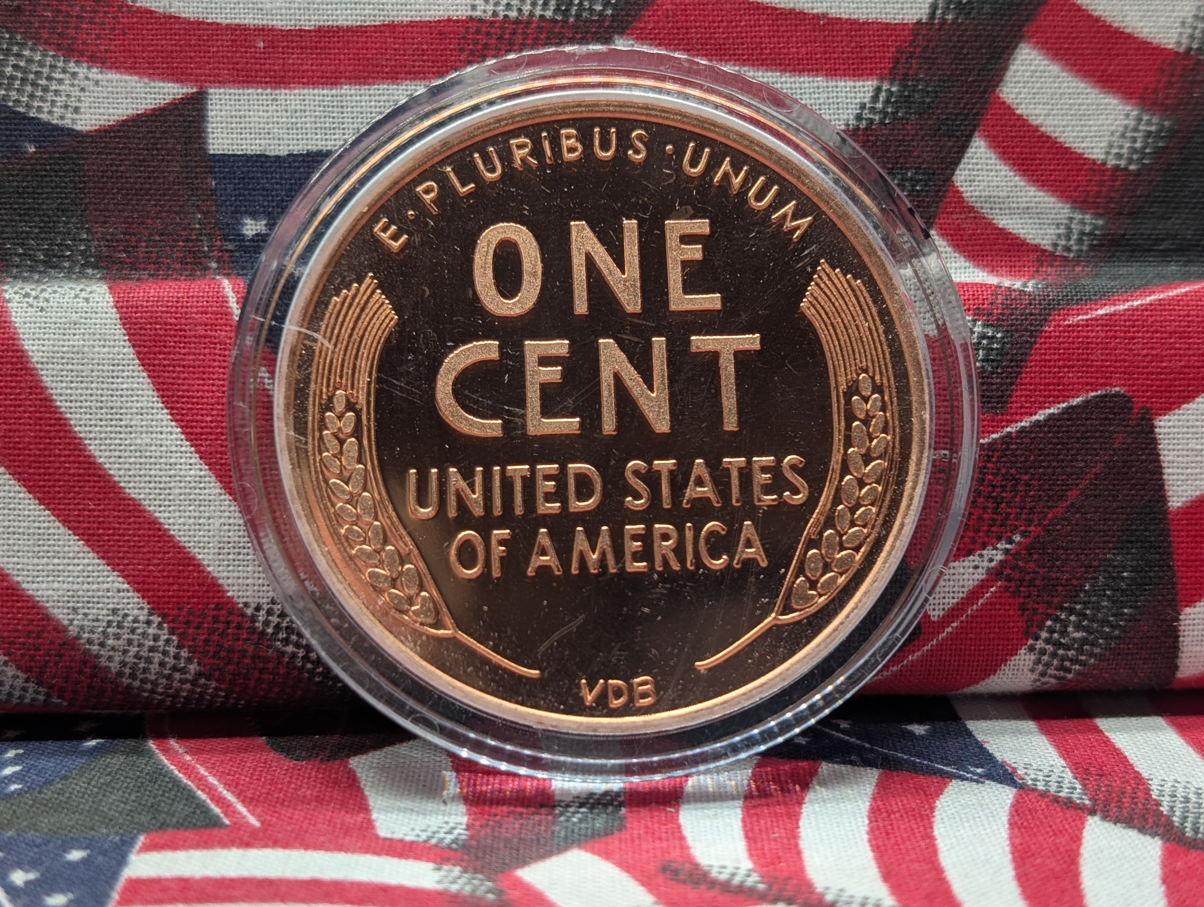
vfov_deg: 29.7
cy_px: 454
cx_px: 602
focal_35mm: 49
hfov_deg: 38.9
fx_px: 1707
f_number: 1.68
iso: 20
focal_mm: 6.9
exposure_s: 1/27.3
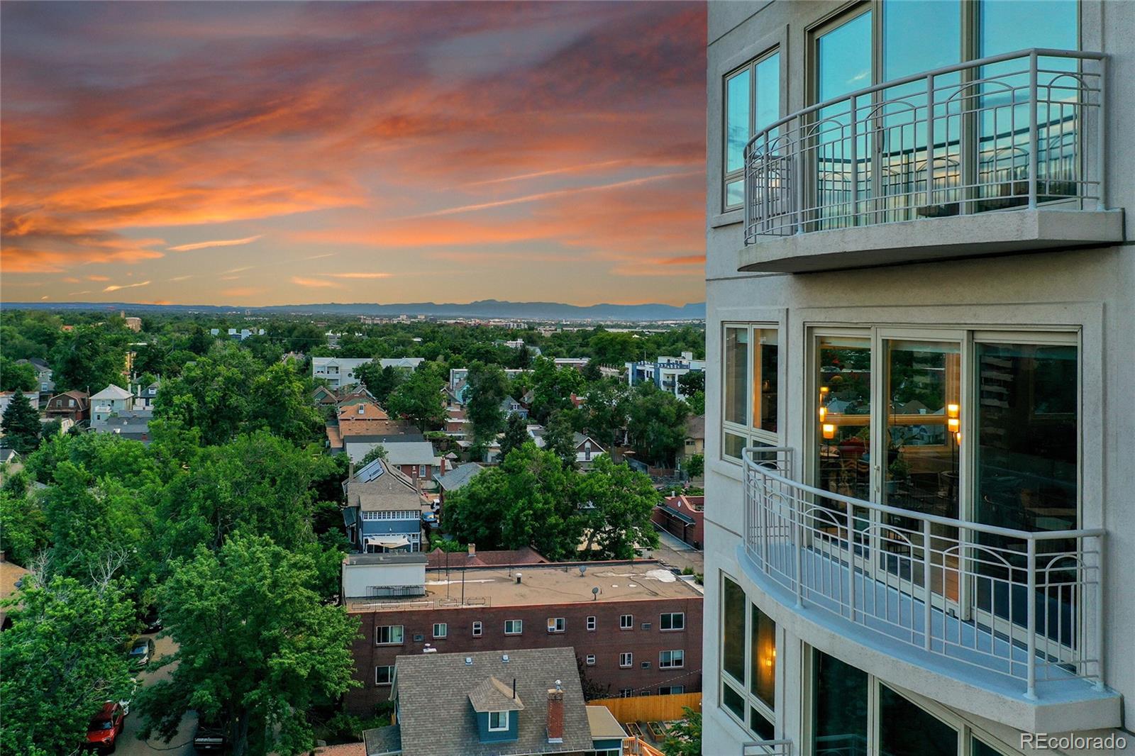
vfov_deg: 46.4
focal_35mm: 28
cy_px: 378
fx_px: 883
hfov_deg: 65.5
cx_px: 568
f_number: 3.5
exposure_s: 1/60
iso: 100
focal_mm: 10.26
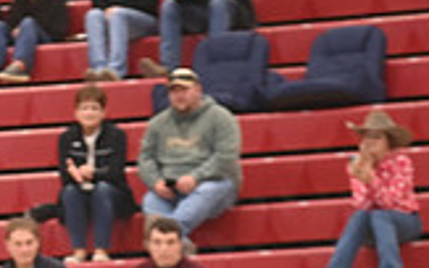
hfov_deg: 2.9
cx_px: -139
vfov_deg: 1.8
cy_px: 495
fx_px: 8468
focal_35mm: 724
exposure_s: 1/250
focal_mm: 200
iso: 1600
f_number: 3.2
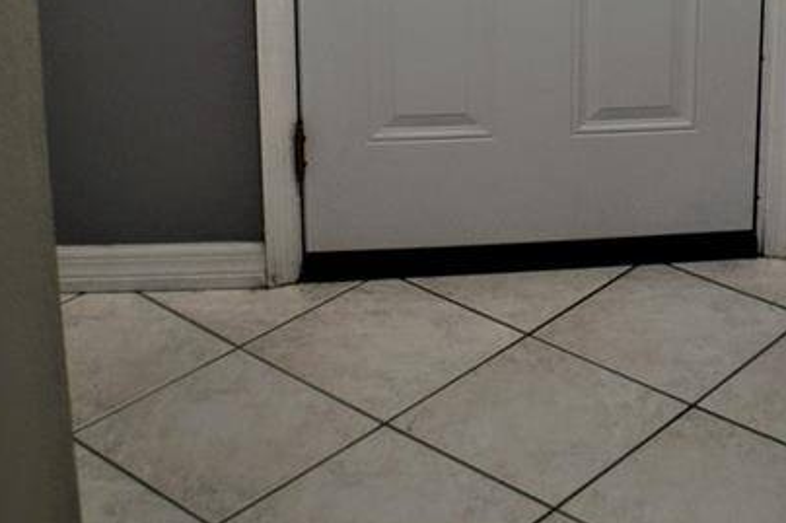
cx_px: 696
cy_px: -315
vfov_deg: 12.5
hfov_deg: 19.6
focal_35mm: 102
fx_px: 2237
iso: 400
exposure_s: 1/60
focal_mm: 23
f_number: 4
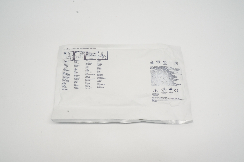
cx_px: 122
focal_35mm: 33
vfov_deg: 39.9
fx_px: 223
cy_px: 81
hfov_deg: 57.3
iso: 800
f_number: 25
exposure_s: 1/6
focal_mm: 22
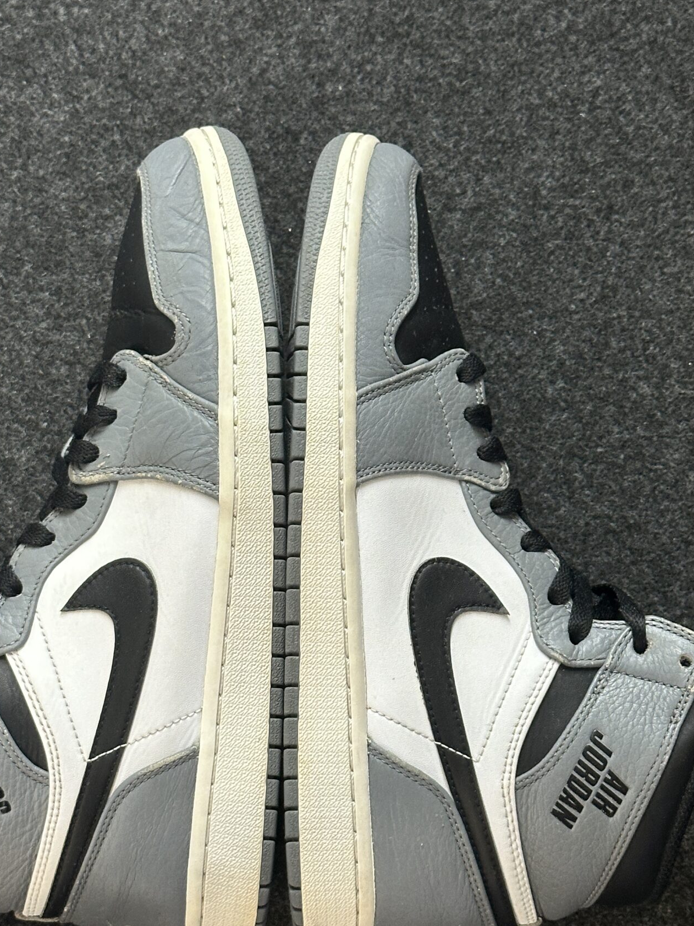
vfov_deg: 26.6
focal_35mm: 73
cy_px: 569
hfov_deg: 20.1
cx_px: 283
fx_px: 1952
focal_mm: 6.86
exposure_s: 1/34
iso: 250
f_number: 1.78
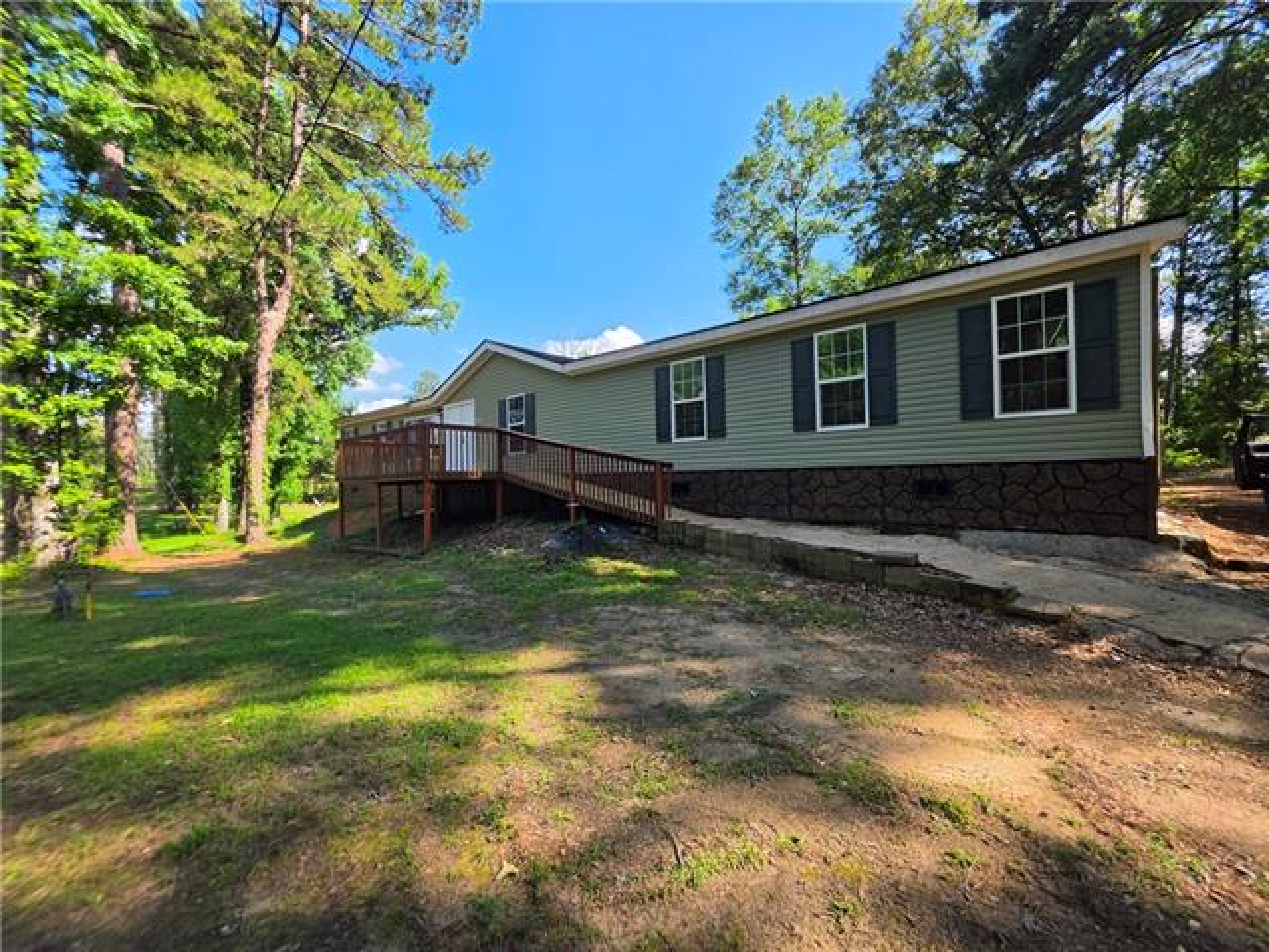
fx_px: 477
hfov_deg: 106.2
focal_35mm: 13
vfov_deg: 89.9
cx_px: 634
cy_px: 476
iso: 32
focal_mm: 2.2
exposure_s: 1/934
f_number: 1.9
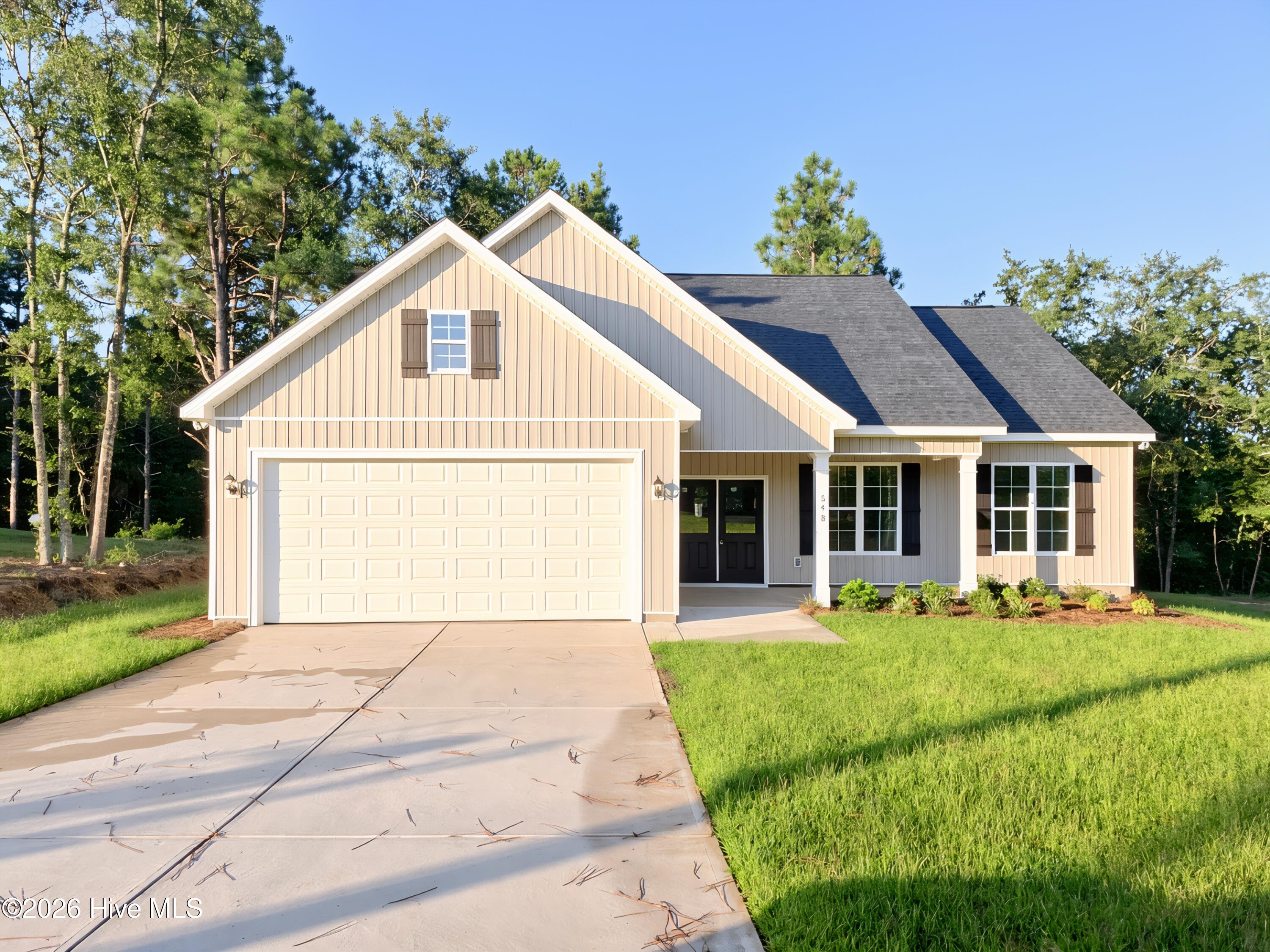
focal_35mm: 23
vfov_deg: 58.9
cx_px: 635
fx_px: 844
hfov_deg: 73.9
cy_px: 476
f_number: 1.7
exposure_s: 1/4539
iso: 80
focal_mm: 6.3
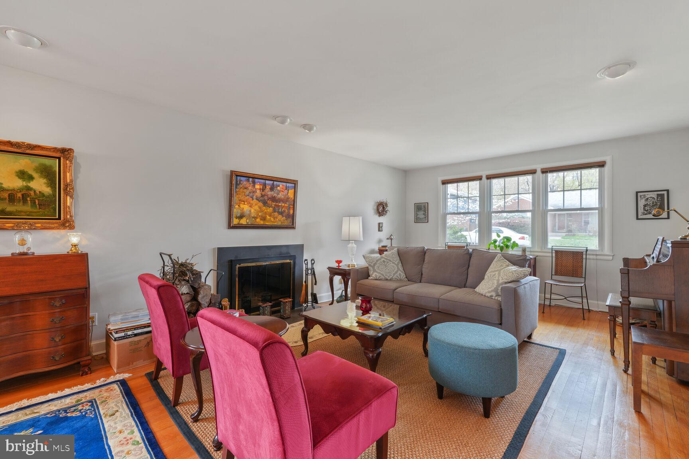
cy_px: 230
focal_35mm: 16
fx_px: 306
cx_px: 344
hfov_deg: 96.7
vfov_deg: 73.7
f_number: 8
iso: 200
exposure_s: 1/1.25
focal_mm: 16
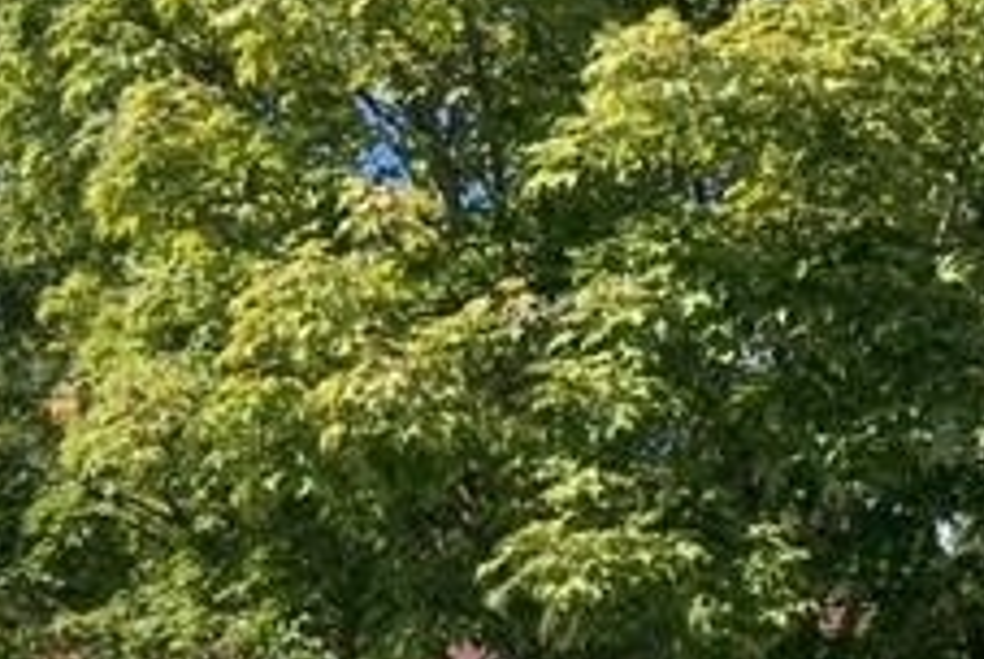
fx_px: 2244
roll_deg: +0.3
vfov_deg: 15.7
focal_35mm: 82
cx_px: 481
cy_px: 906
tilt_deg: +7.1
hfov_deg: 24.7
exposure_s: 1/1453
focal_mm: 3.99
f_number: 1.8
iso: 20
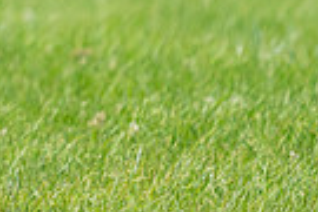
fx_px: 11482
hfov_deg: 1.6
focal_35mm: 1300
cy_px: -234
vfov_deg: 1.1
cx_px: -327
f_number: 6.3
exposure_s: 1/4000
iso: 1600
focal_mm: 303
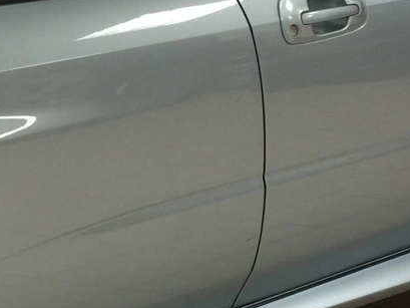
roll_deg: +1.9
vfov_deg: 10.9
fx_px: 1611
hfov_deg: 14.1
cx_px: -75
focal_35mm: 136
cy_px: 94
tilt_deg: -15.4
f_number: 2.2
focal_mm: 4.15
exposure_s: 1/17
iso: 64
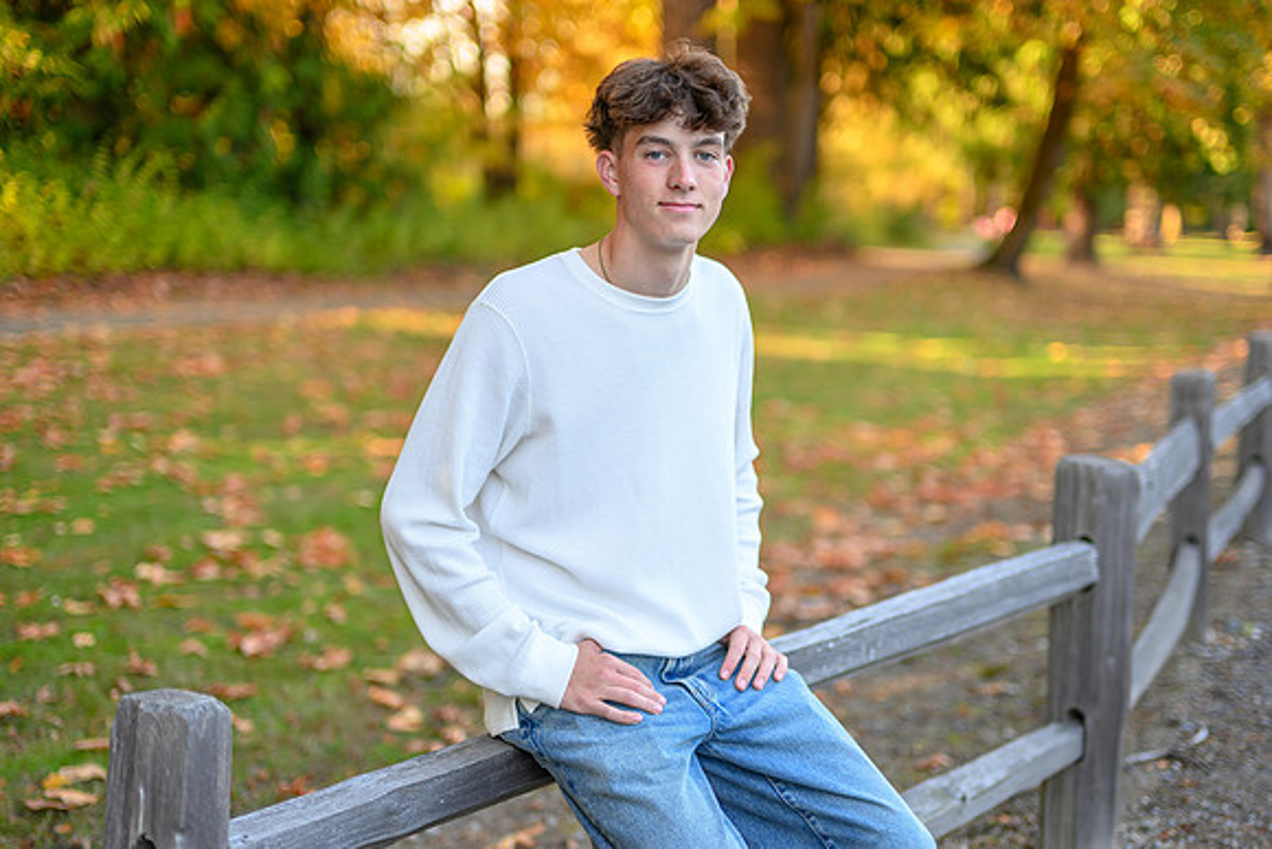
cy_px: 462
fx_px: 2152
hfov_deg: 32.9
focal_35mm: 61
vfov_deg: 22.3
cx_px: 683
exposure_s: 1/200
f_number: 1.6
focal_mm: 50
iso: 80
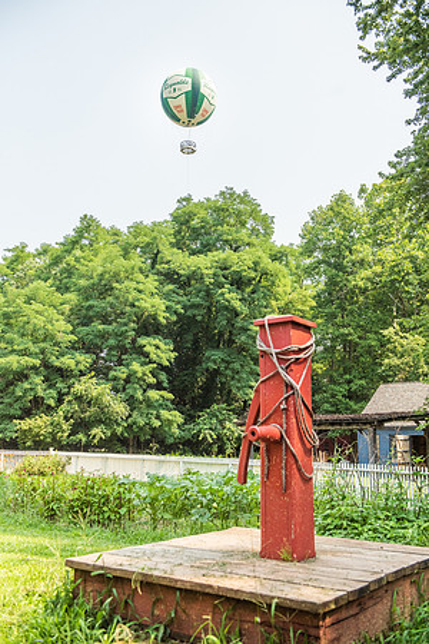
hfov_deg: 37.9
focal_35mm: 35
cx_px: 214
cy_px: 322
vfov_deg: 54.4
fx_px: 626
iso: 500
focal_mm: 35
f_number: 4
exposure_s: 1/5000
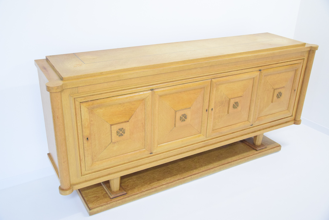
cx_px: 164
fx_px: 343
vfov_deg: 35.5
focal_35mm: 38
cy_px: 110
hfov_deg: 51.3
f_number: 4
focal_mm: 25
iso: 4000
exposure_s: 1/60
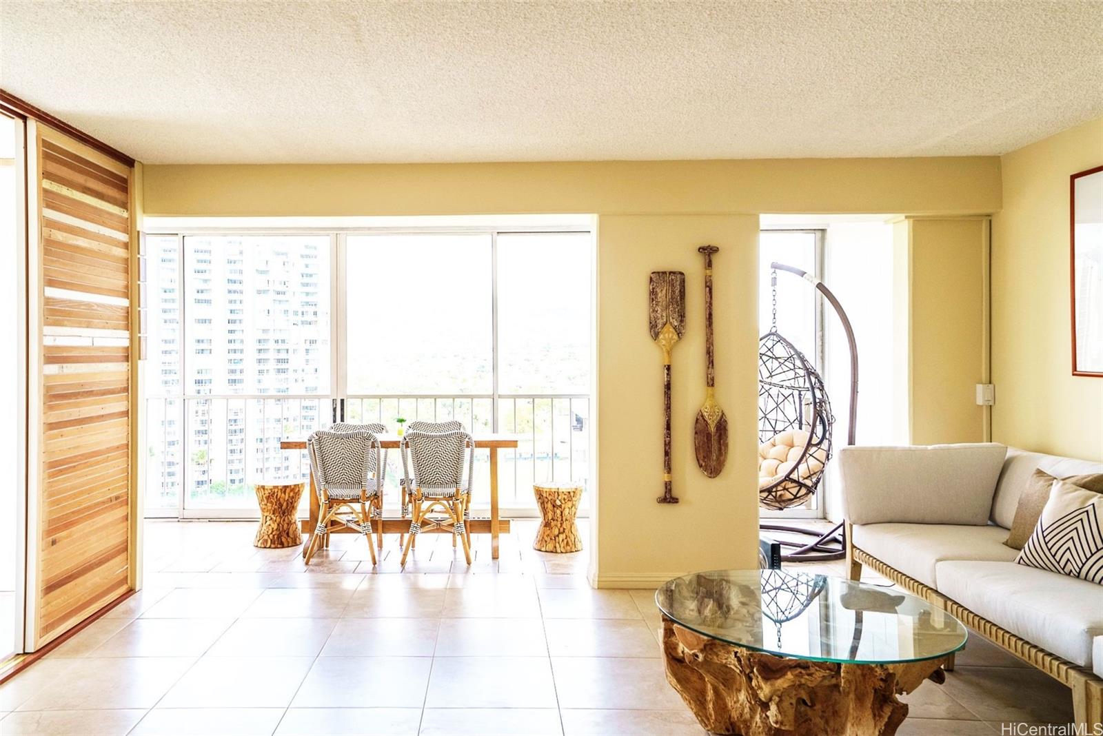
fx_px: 674
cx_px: 552
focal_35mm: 22
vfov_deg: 57.3
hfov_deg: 78.6
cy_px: 368
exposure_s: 1/500
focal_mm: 22
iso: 800
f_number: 7.1
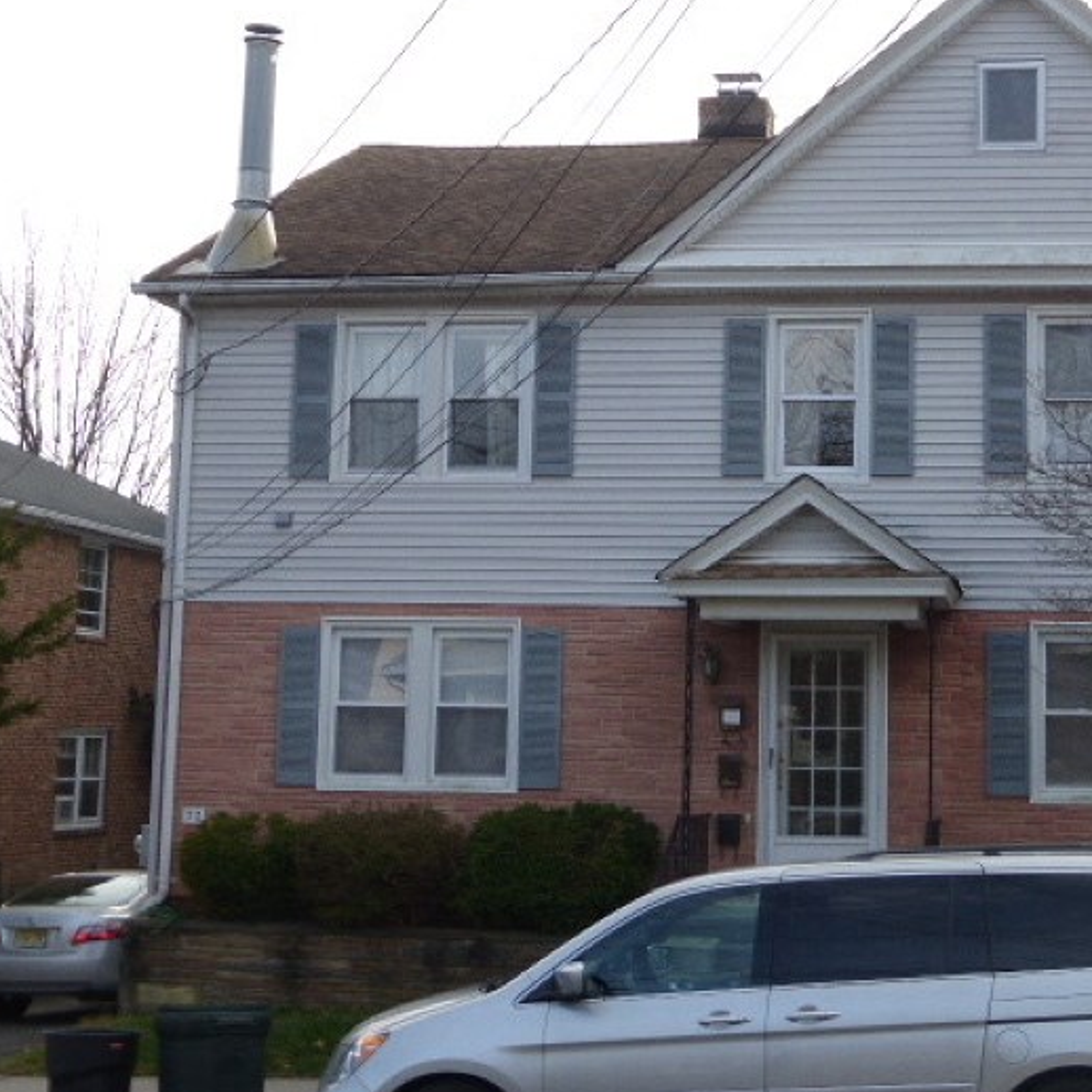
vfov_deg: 30.5
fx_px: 1999
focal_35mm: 56
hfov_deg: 30.0
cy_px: 474
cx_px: 824
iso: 100
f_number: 3.9
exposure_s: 1/320
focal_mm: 7.4
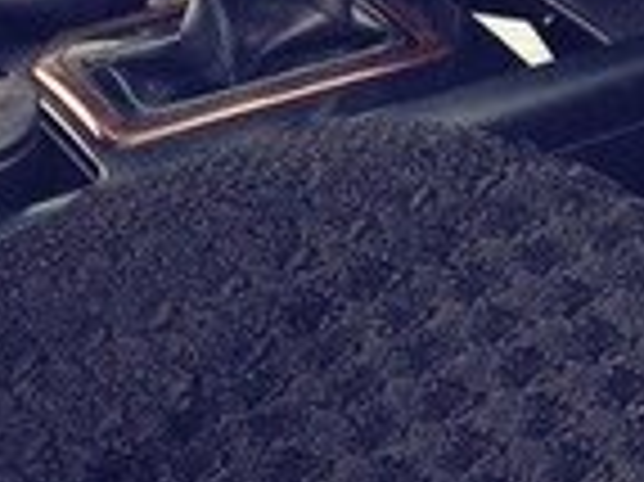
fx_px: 2491
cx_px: 941
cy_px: -173
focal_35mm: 134
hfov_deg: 13.9
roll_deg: -2.8
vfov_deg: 10.8
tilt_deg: -23.5
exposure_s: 1/33
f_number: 2.2
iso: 200
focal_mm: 4.15
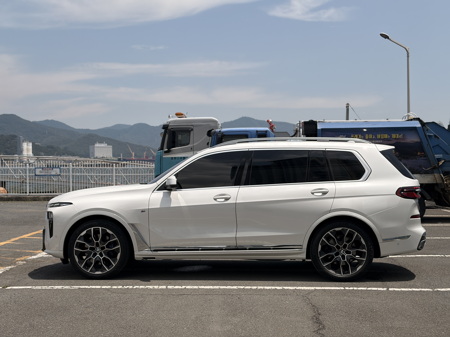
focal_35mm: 52
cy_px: 168
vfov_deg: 28.0
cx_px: 225
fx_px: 676
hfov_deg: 36.8
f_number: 1.6
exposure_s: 1/5348
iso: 32
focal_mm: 5.96
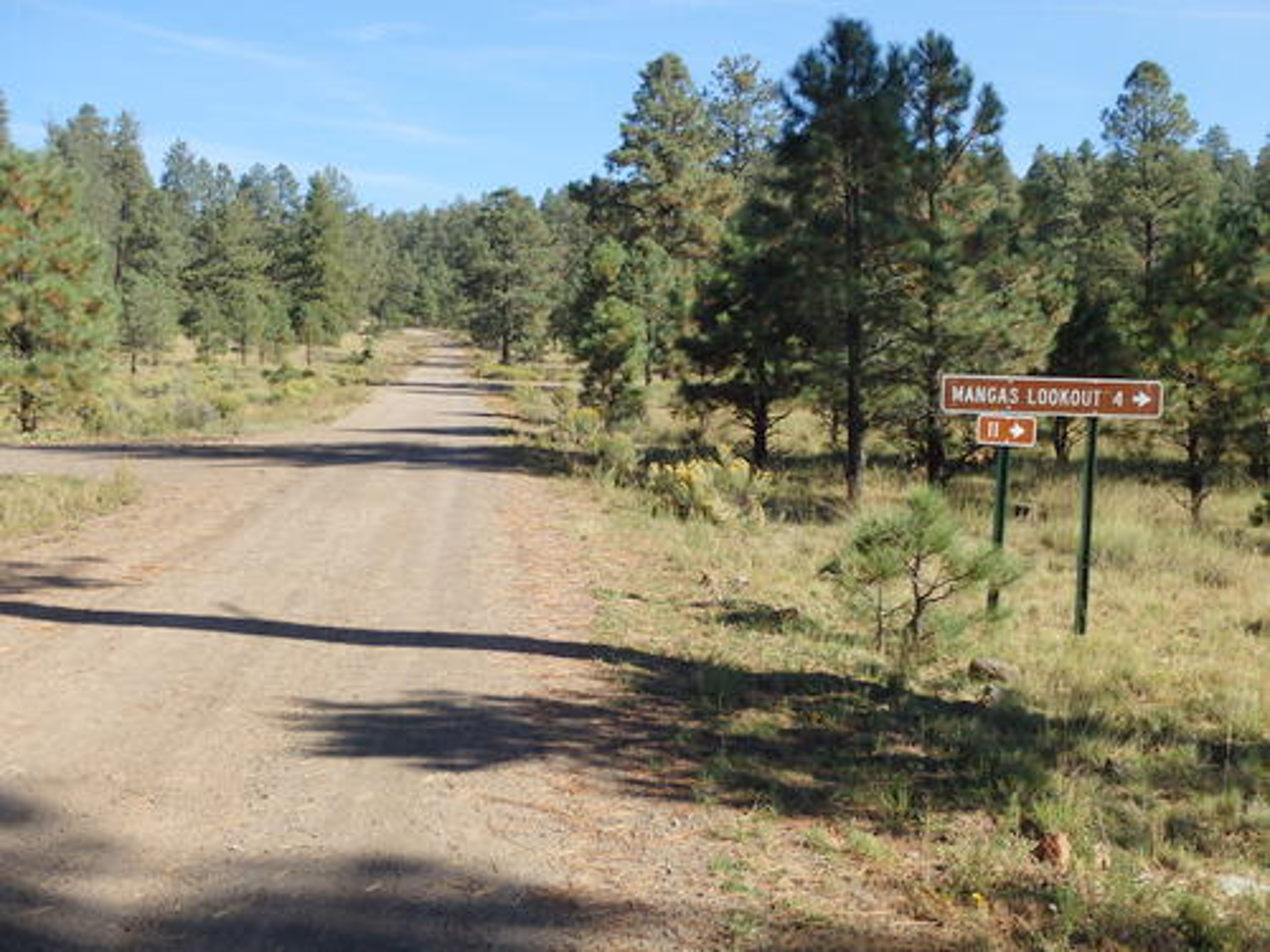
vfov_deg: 29.7
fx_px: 1798
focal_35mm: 49
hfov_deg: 38.9
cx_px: 635
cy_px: 476
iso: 125
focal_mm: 8.8
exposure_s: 1/400
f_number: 4.9
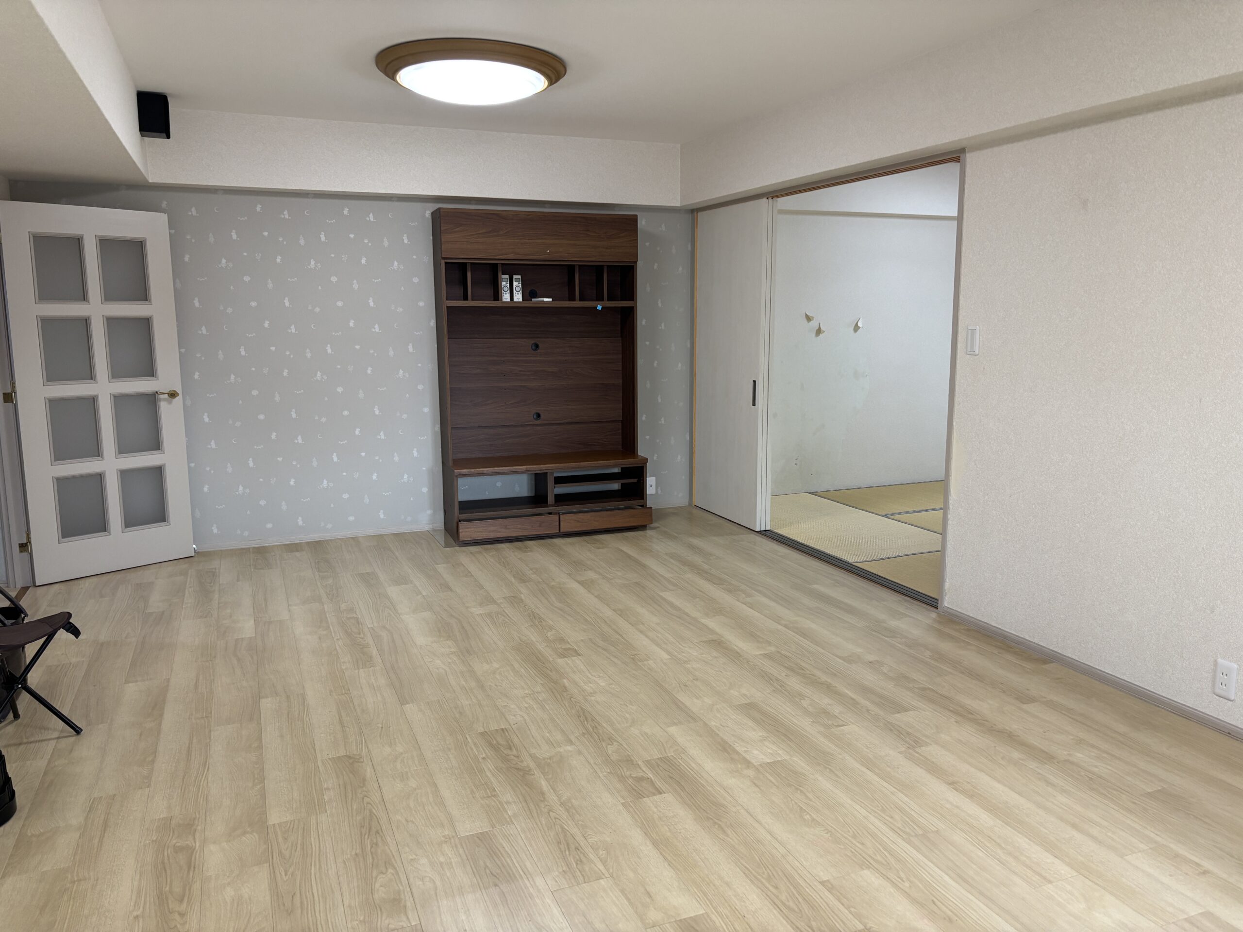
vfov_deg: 53.1
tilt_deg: -8.7
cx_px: 622
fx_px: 934
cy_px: 466
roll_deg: -0.5
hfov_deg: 67.3
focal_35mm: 26
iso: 125
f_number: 1.6
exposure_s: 1/103
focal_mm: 5.96
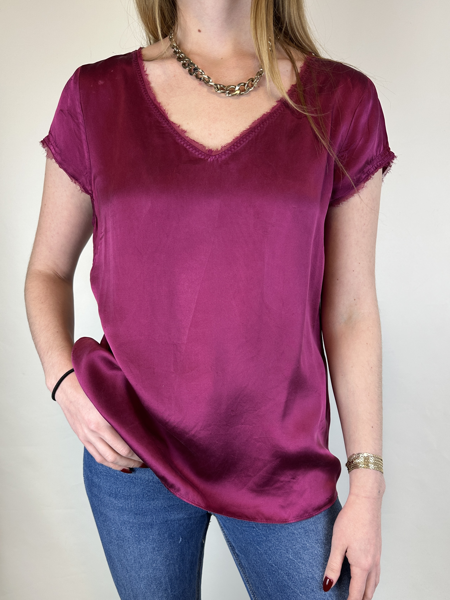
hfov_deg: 56.8
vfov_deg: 71.6
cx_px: 225
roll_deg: -0.4
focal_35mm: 24
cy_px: 300
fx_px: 416
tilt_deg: -9.8
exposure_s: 1/100
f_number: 1.78
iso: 64
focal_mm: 6.86
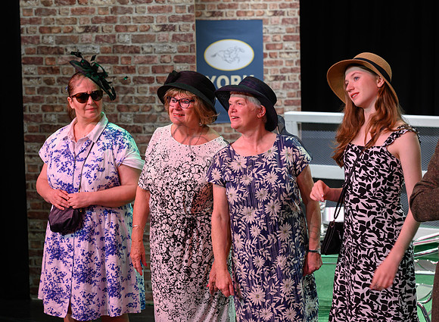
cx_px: 213
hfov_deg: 17.8
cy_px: 145
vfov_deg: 13.1
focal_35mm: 111
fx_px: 1400
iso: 800
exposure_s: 1/80
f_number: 4
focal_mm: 90
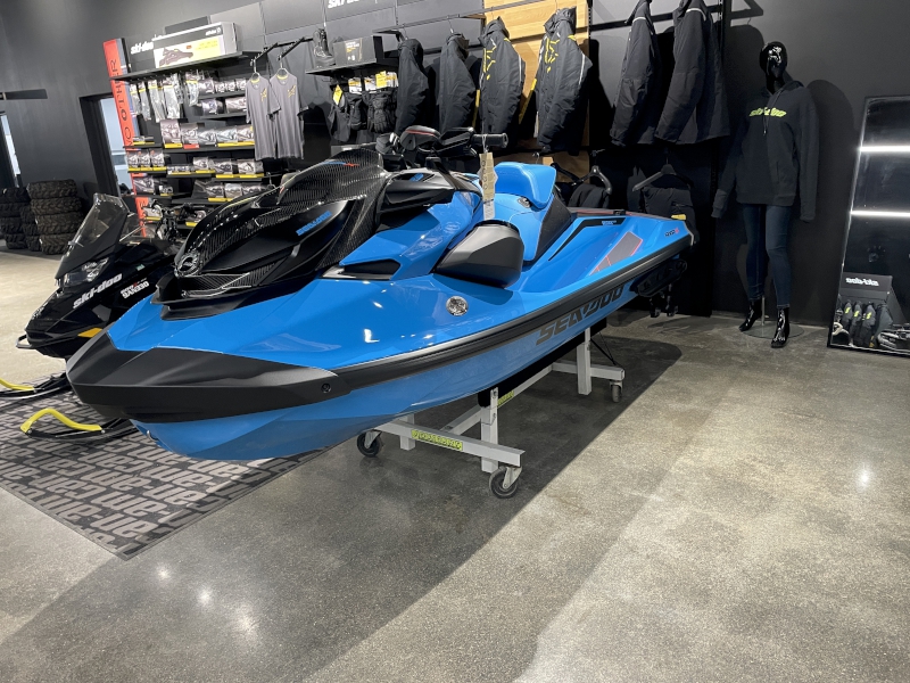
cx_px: 455
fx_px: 683
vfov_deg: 53.1
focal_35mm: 26
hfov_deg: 67.3
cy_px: 342
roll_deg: +3.4
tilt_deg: -17.0
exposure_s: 1/60
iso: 200
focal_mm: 4.2
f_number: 1.6
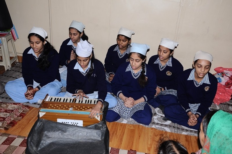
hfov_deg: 53.2
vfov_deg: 36.8
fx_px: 232
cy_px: 77
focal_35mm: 36
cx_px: 116
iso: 200
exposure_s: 1/125
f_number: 8
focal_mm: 24
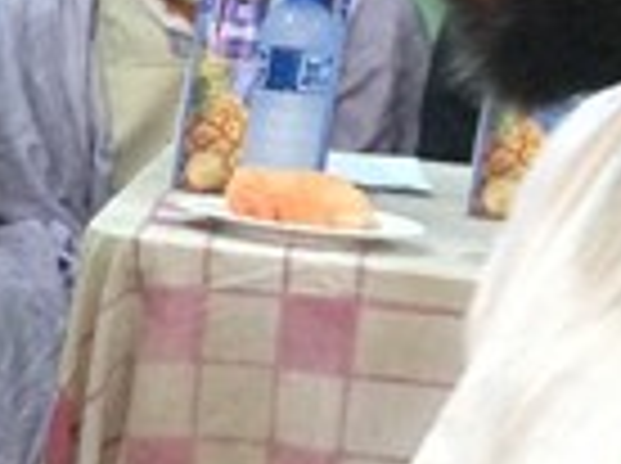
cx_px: -698
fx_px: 3635
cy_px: 450
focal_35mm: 203
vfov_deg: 7.3
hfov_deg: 9.1
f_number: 2.4
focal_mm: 4.28
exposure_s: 1/17
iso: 250
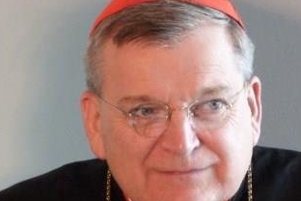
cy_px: 143
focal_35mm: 1061
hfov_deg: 1.9
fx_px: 8870
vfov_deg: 1.3
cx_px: 188
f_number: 5.2
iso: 800
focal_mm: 108
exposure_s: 1/50
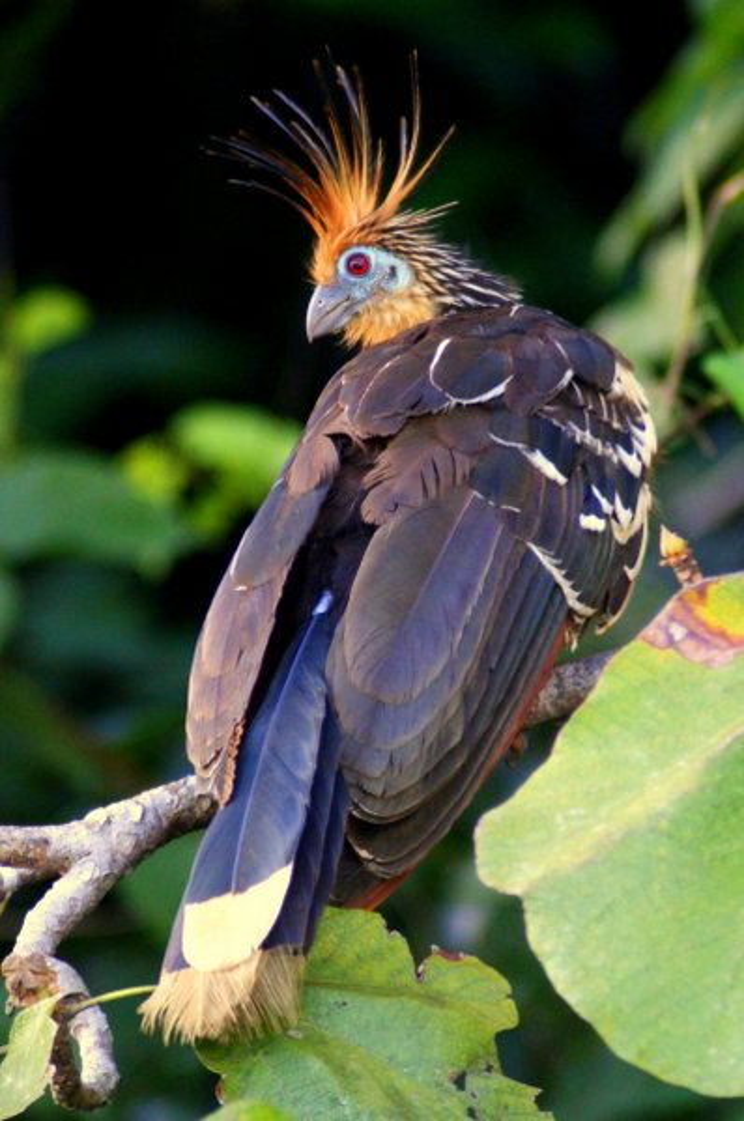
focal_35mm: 1200
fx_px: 37327
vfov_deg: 1.7
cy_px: 560
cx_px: 372
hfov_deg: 1.1
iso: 400
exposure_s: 1/80
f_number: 5.6
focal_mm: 400
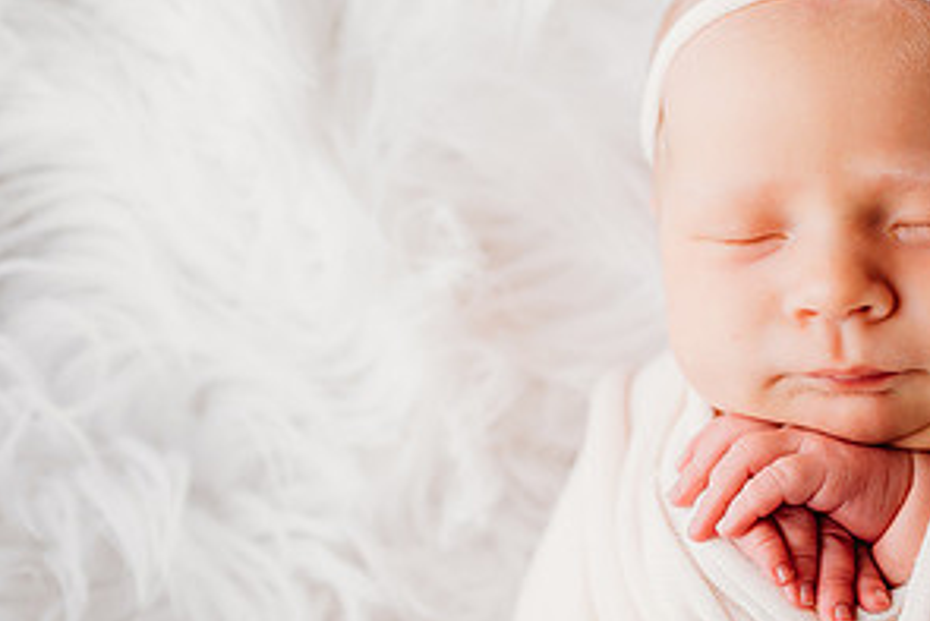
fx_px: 1292
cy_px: 253
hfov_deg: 36.8
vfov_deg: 27.0
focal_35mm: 50
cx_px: 852
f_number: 2.5
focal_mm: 24
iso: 80
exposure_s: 1/200
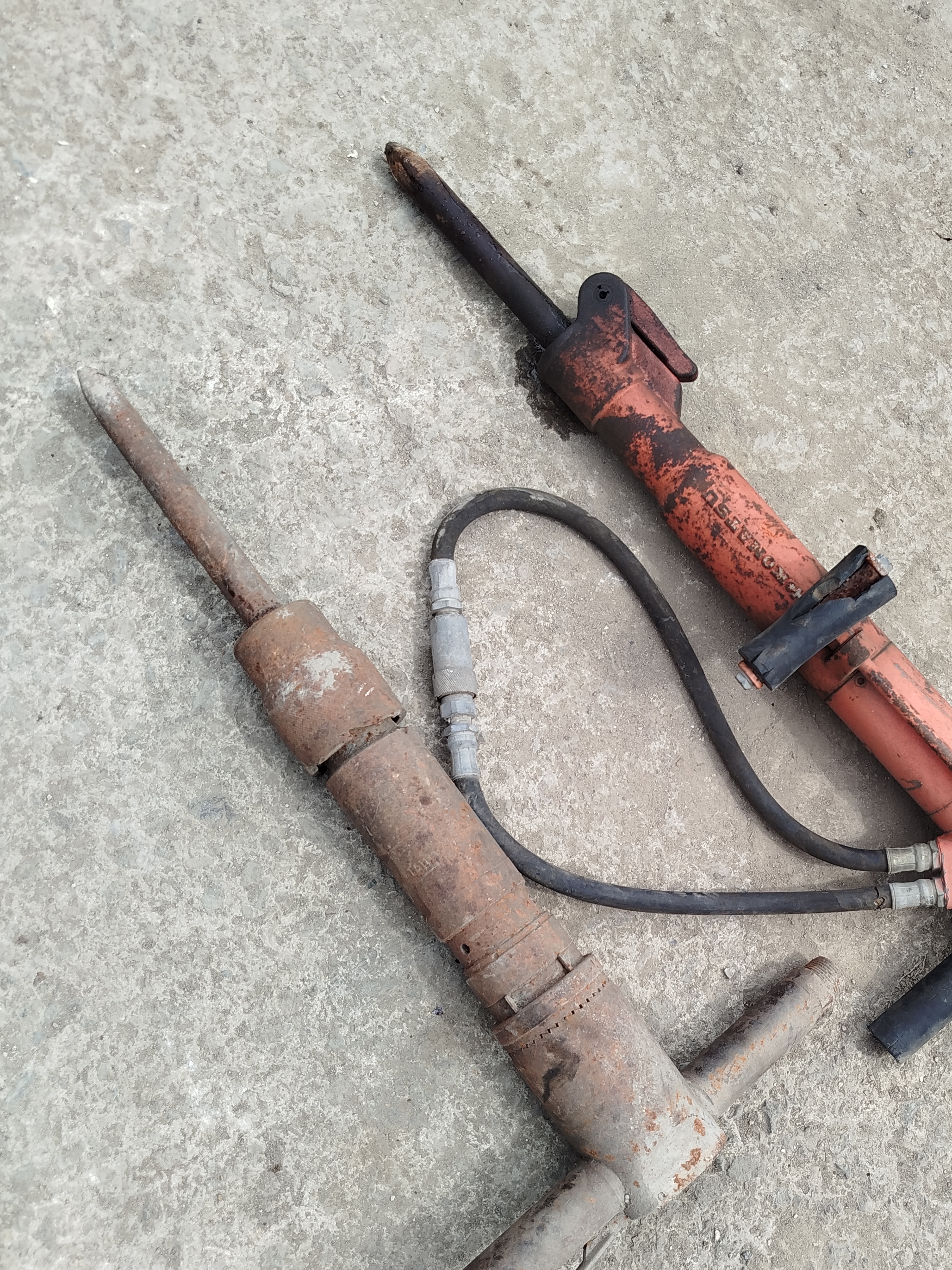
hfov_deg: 40.0
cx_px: 661
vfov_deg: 52.4
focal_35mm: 35
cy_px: 733
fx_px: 1284
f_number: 1.7
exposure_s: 1/479
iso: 50
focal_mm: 5.31
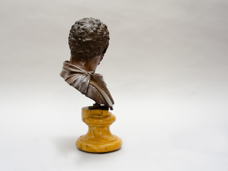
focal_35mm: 52
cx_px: 100
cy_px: 84
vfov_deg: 28.3
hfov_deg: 37.1
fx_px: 340
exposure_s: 1/125
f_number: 8
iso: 200
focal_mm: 31
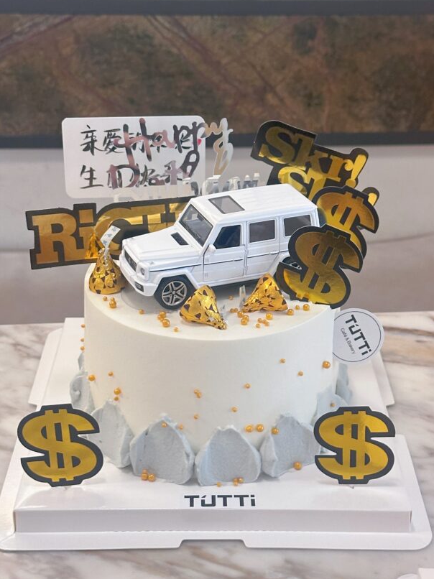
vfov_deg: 31.7
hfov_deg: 24.0
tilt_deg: -27.7
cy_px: 278
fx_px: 1020
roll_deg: -2.4
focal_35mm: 61
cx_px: 228
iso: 200
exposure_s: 1/50
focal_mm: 6.86
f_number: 1.78
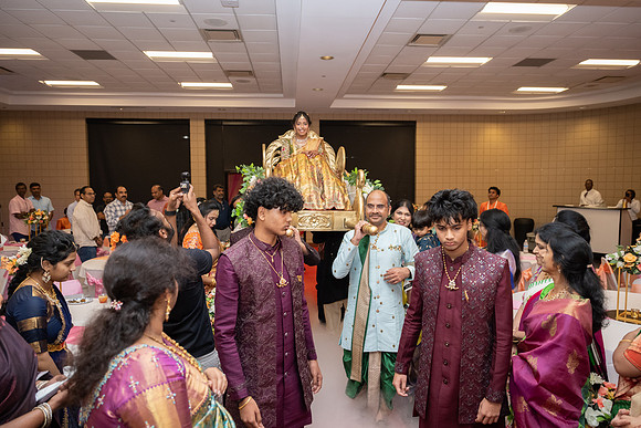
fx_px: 457
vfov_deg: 50.2
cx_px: 320
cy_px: 214
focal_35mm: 26
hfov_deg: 70.1
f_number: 3.2
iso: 1250
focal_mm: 25
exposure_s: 1/160
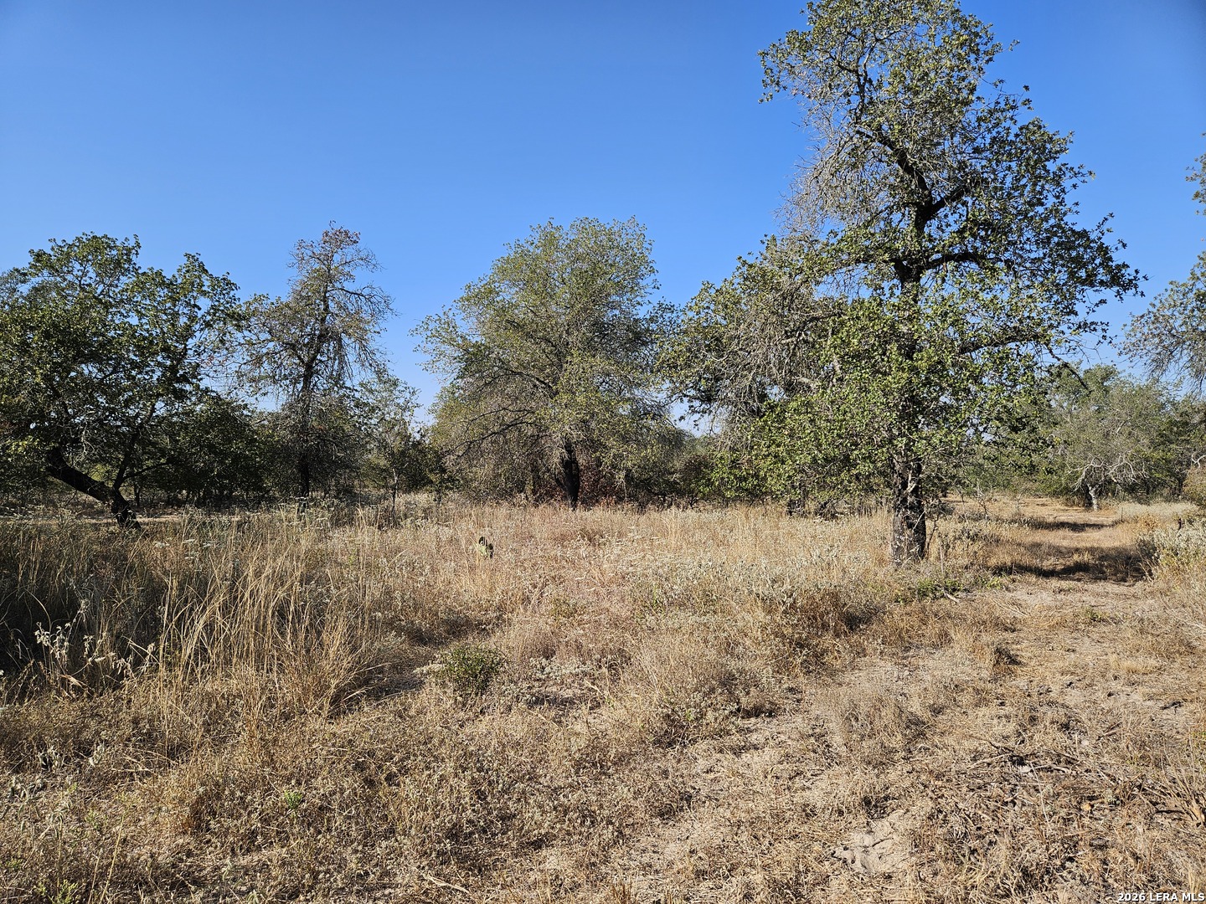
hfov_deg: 73.9
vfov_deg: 58.9
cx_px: 603
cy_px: 452
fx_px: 801
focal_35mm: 23
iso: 25
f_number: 1.8
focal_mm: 5.4
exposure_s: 1/1395
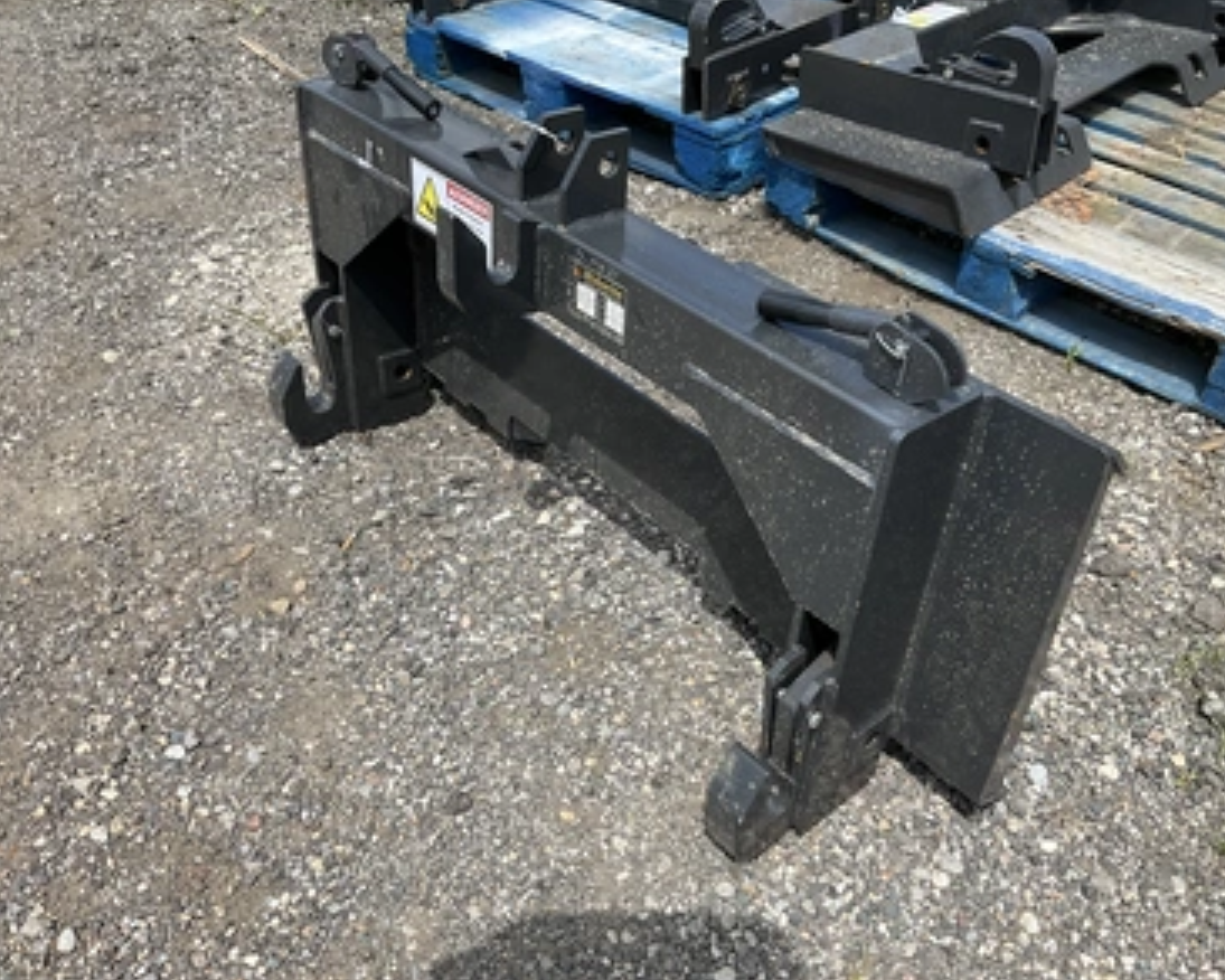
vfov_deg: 47.1
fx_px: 1124
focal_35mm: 31
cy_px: 483
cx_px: 661
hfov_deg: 57.1
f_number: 1.8
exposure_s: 1/1342
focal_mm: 3
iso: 25
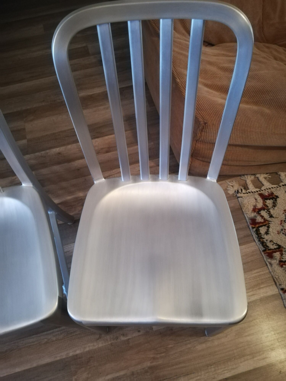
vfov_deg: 67.3
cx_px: 143
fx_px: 286
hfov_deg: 53.1
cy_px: 190
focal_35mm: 26
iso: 800
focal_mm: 3.83
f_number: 2.2
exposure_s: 1/14.3
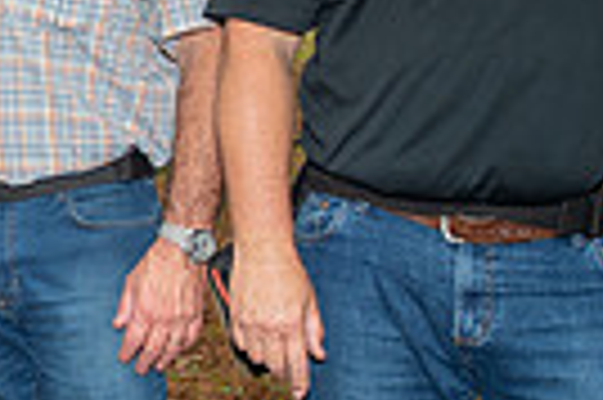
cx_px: -58
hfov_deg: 23.3
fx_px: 1372
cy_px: 207
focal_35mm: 82
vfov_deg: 16.6
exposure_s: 1/125
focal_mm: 19
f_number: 5
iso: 125
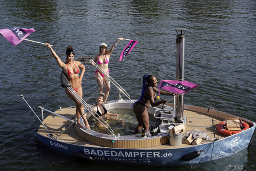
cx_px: 128
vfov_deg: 29.2
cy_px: 86
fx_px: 327
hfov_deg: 42.8
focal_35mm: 46
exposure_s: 1/320
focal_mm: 46
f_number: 8
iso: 100
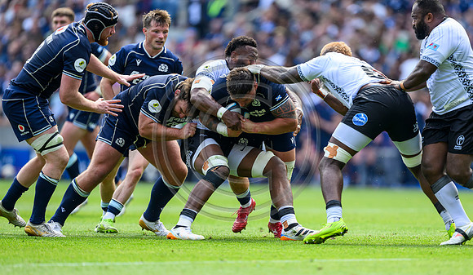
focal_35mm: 493
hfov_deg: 4.3
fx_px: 6231
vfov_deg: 2.5
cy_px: 187
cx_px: 280
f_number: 2.8
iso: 640
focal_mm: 400
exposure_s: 1/2500
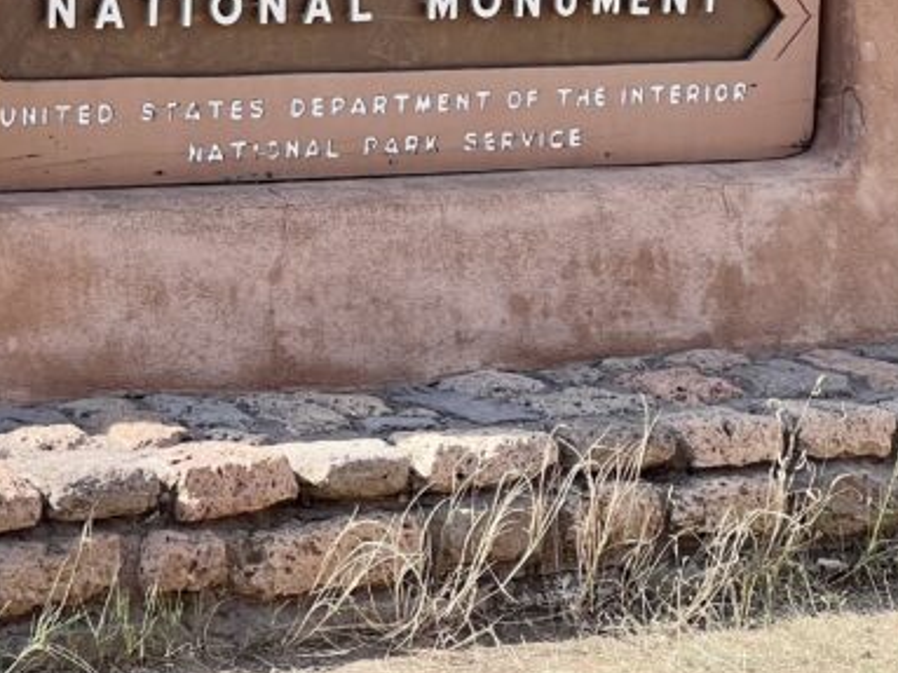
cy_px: -148
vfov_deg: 7.3
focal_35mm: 201
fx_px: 5213
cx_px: 302
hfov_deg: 9.8
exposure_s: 1/248
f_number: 2.8
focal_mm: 9
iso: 32
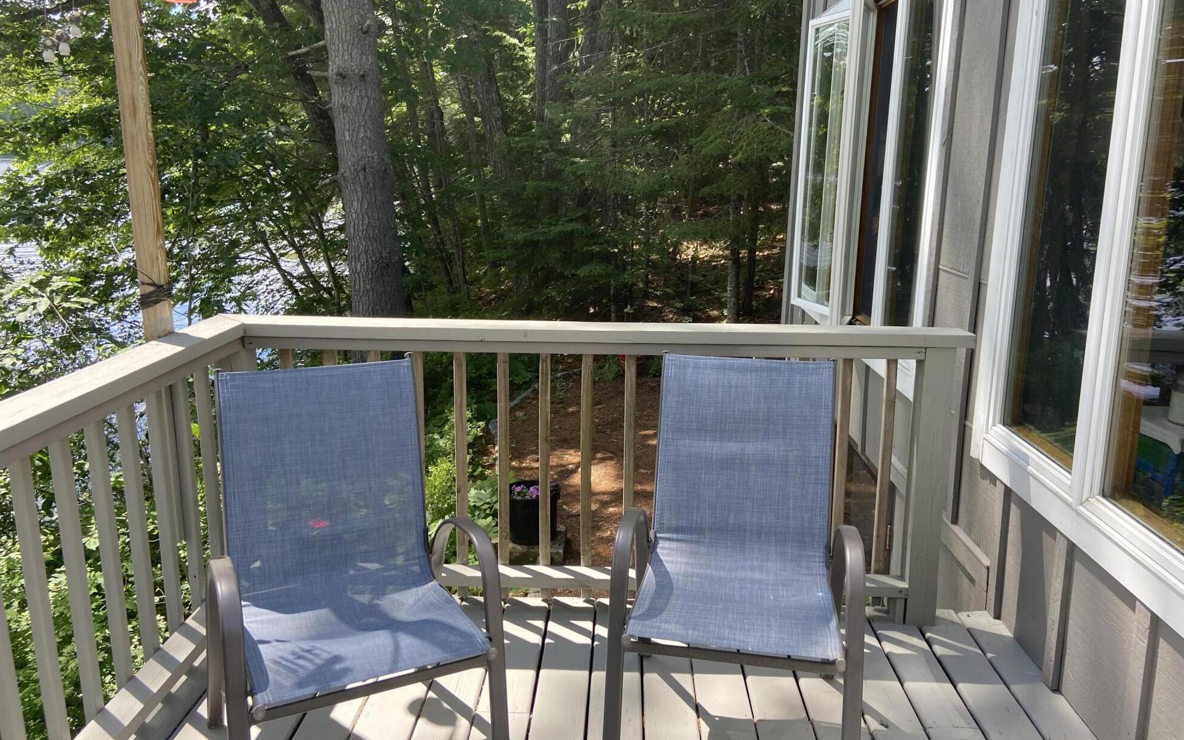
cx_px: 599
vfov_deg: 44.5
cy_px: 332
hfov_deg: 66.5
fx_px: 903
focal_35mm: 28
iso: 32
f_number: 1.8
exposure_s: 1/513
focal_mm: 4.25
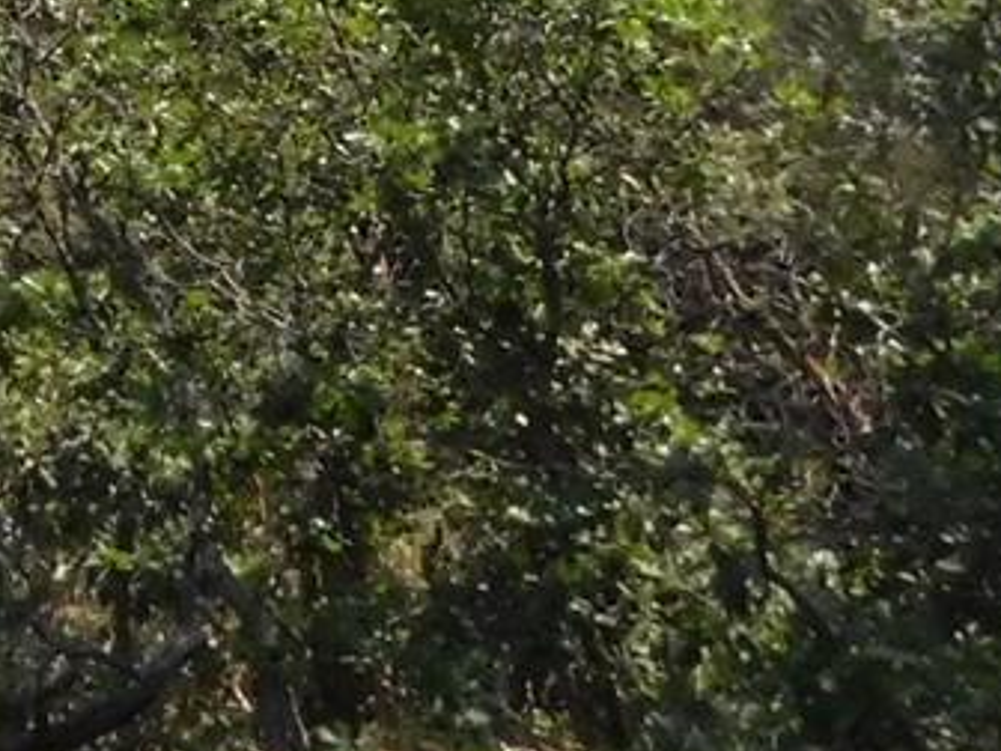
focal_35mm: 143
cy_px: -337
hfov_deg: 12.3
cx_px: -956
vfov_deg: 10.1
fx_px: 4135
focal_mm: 5.3
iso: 800
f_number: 6.4
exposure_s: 1/1500
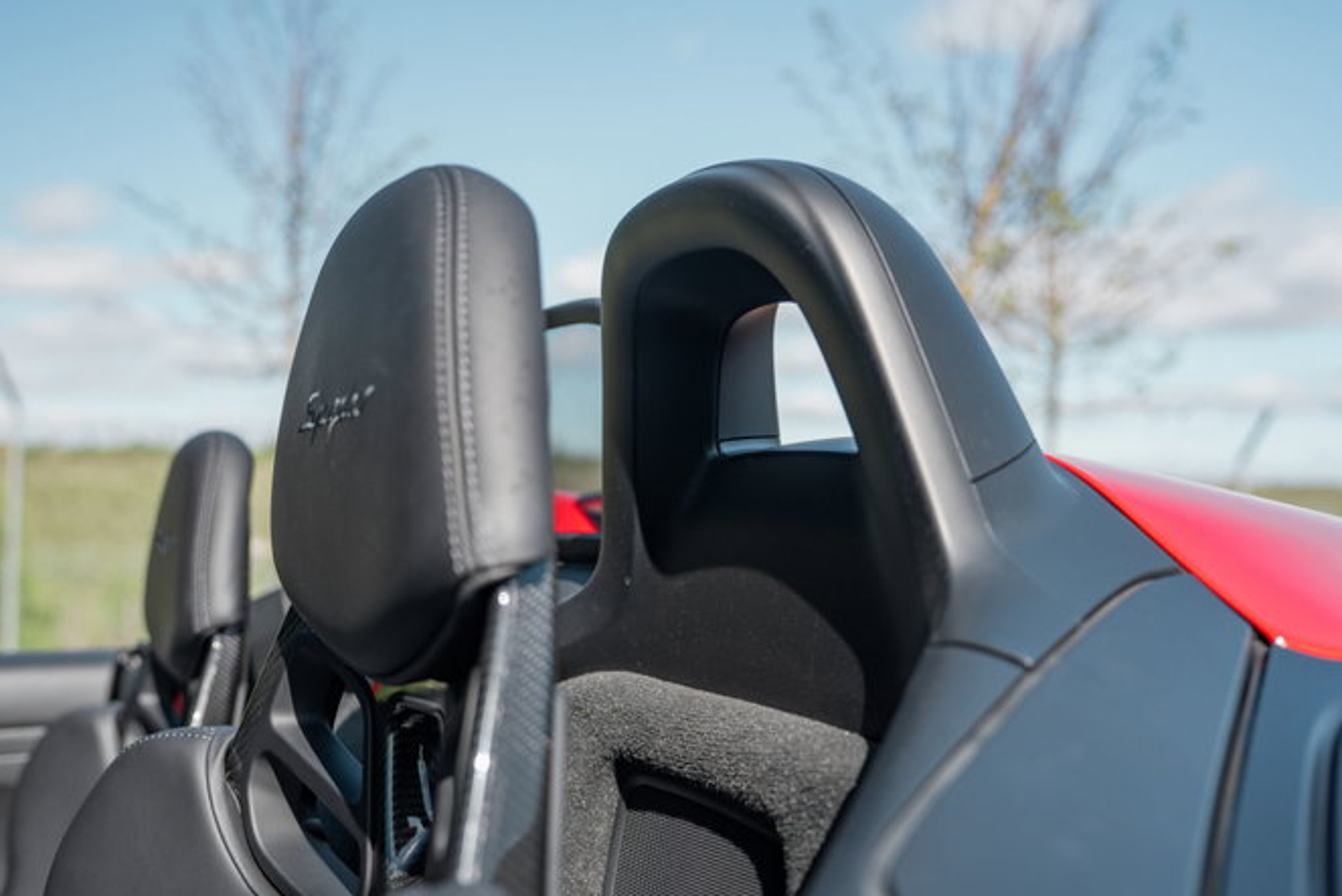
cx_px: 602
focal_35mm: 37
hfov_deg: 51.8
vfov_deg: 35.9
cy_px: 514
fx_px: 1380
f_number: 2.8
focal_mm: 32
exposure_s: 1/500
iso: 125
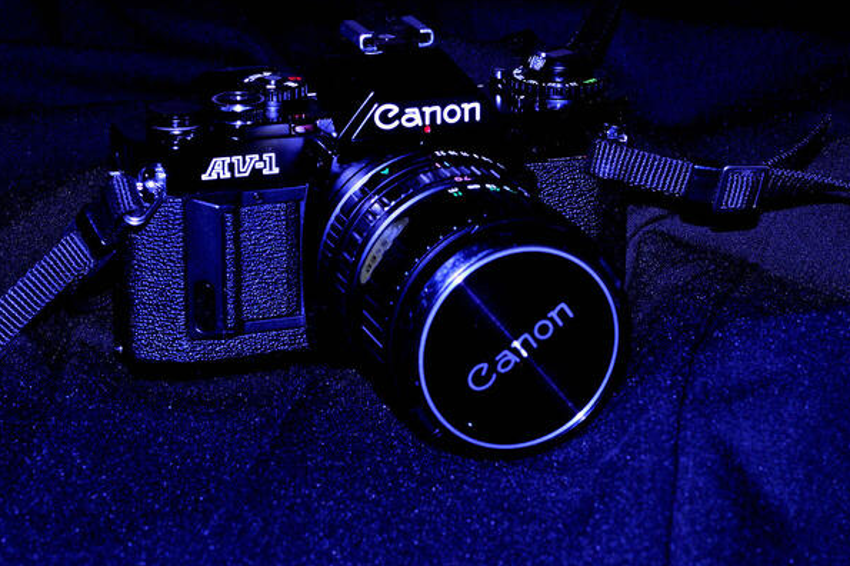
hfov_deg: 17.4
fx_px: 2784
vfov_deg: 11.6
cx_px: 426
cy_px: 282
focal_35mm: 118
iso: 250
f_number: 16
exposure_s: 1/60
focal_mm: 78
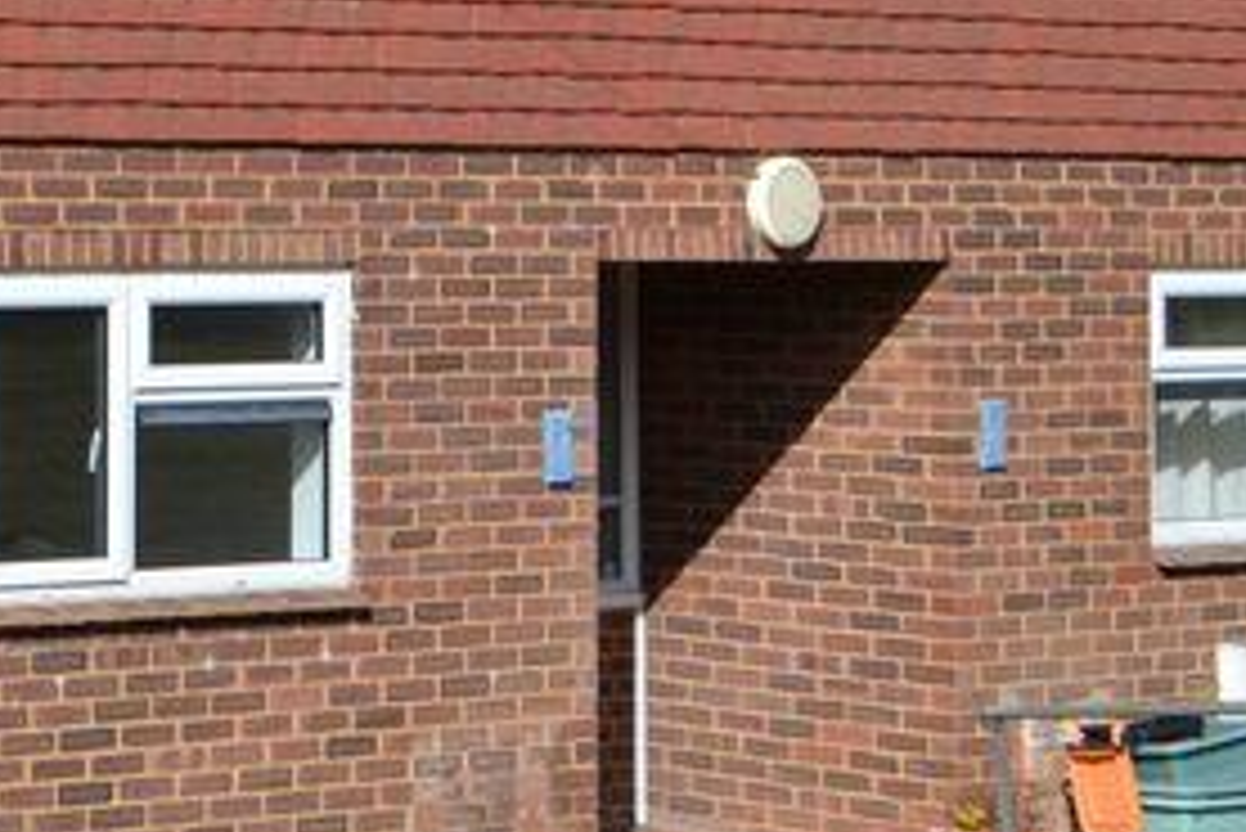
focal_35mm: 133
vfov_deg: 10.2
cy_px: -151
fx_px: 4605
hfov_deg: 13.9
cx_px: -900
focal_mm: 24
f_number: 8
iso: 100
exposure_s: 1/250
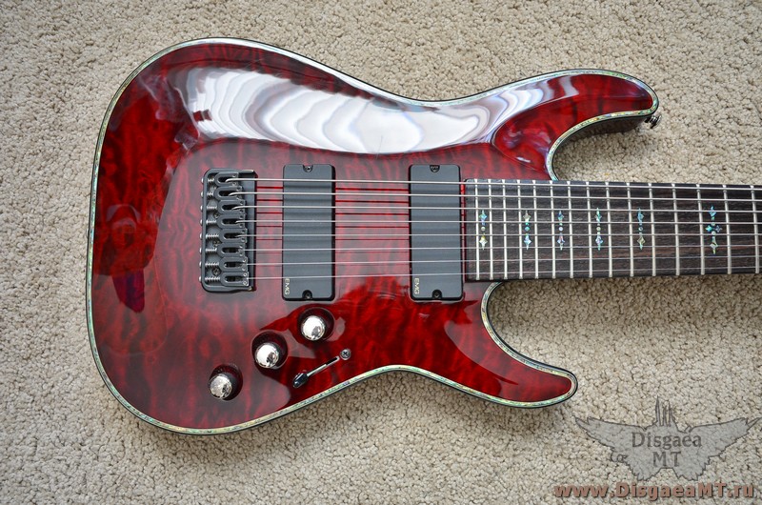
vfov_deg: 46.2
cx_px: 381
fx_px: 591
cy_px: 252
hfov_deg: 65.6
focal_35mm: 28
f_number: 4
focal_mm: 18.5
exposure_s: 1/80
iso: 500
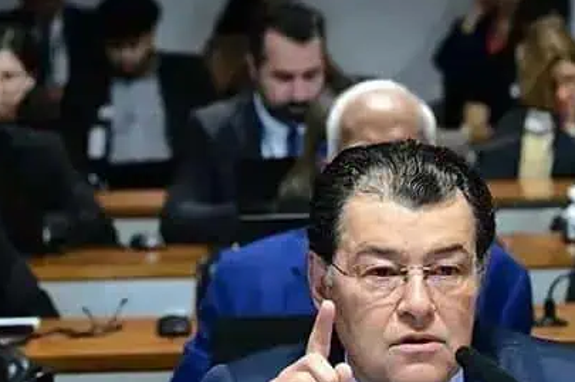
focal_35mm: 225
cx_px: 386
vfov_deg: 6.1
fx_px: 3589
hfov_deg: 9.2
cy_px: 294
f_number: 4
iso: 4000
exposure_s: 1/200
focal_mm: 71
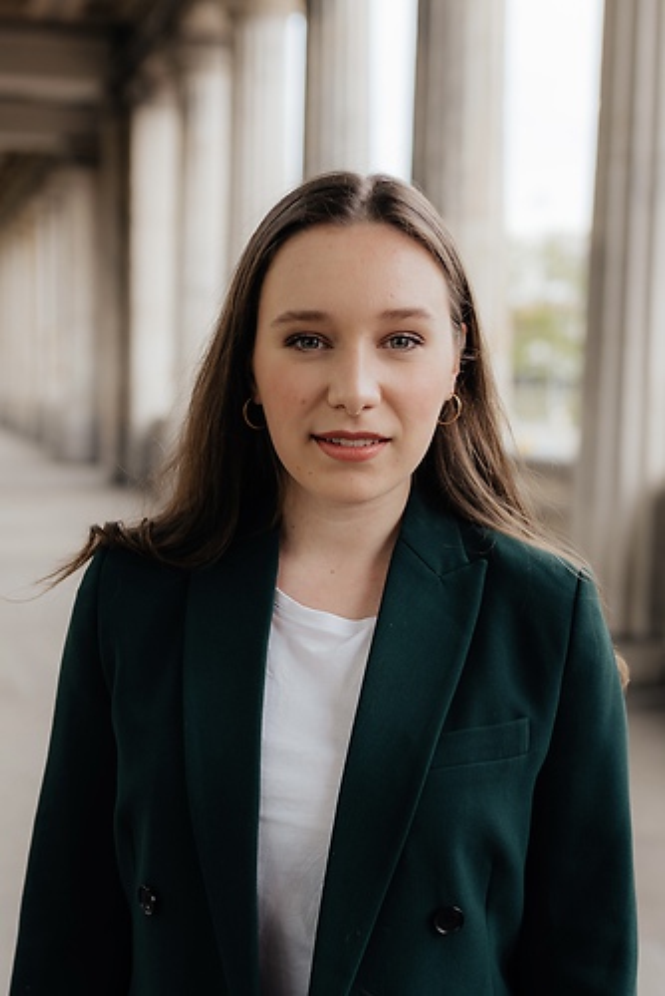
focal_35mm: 35
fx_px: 968
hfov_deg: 37.9
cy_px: 498
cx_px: 332
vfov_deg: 54.4
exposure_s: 1/640
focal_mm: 35
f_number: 2
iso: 125
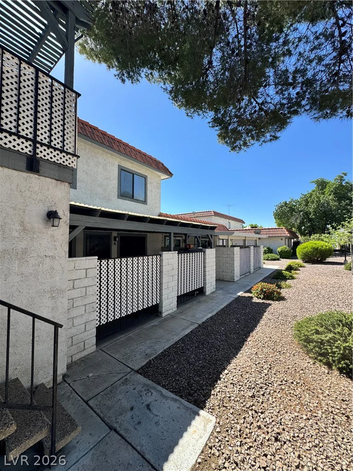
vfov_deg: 102.1
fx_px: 190
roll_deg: -0.7
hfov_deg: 85.7
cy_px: 236
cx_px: 176
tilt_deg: +3.7
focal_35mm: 14
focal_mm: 2.22
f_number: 2.2
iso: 50
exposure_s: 1/1256
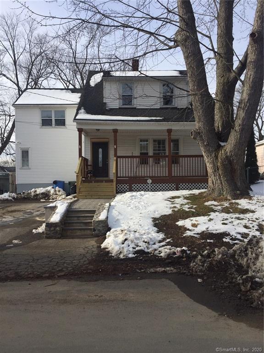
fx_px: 295
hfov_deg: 48.2
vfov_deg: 61.7
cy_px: 176
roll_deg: +0.3
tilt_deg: +1.2
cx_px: 132
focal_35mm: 29
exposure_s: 1/1522
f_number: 2.2
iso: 32
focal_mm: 4.15
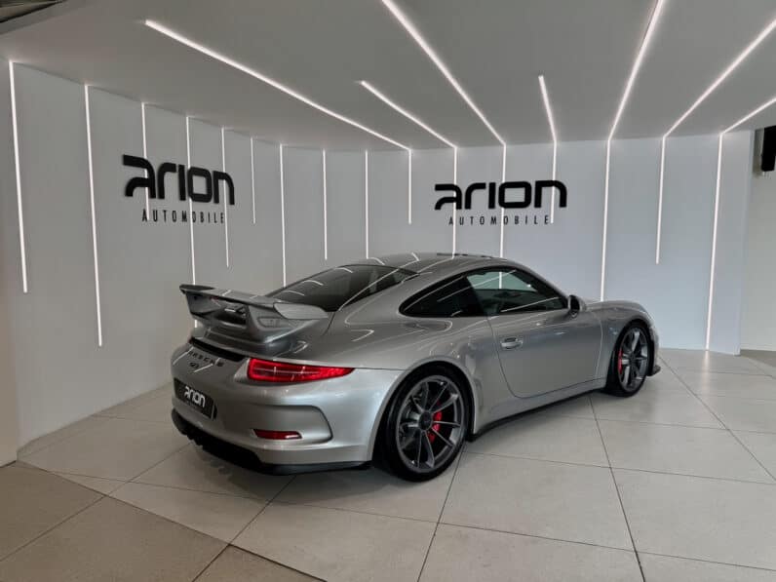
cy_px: 291
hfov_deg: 71.6
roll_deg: +0.8
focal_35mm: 24
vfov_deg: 56.8
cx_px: 388
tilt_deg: -6.1
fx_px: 538
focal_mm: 6.76
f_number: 1.78
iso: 64
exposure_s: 1/204
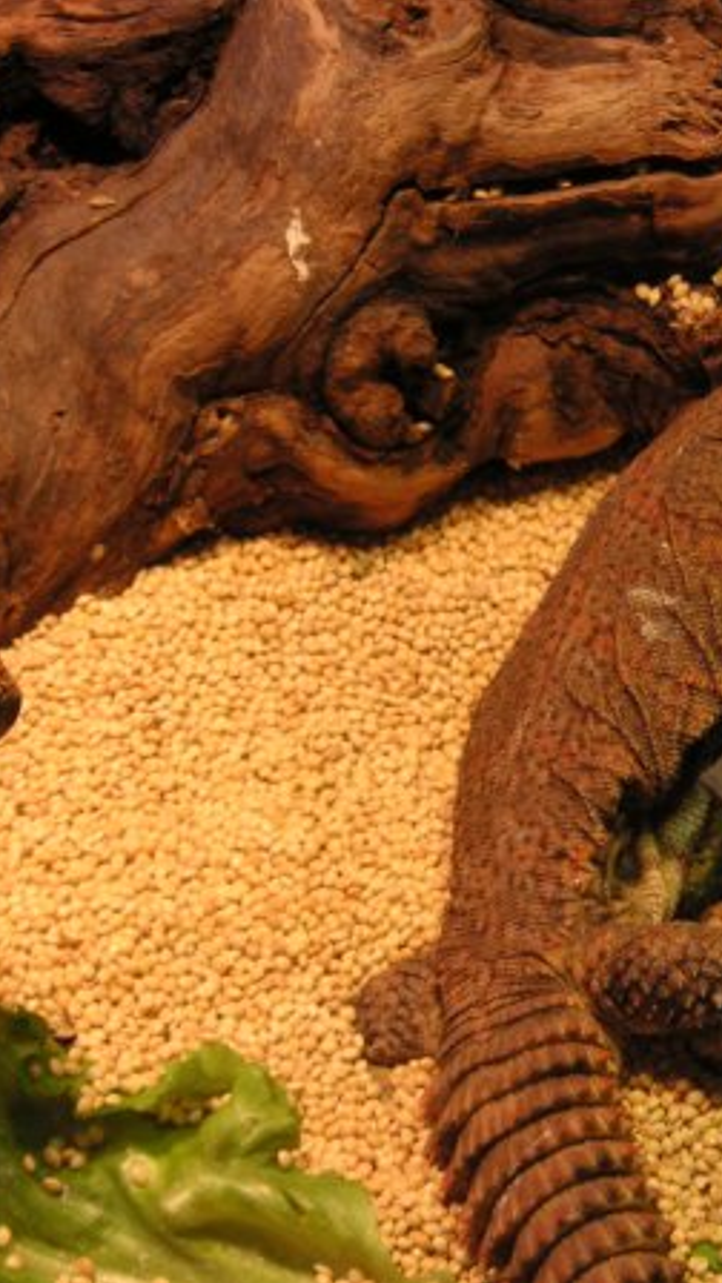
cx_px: 825
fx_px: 4322
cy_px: 642
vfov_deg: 16.9
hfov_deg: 9.4
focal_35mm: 127
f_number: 4.7
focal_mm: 14.4
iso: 80
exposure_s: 1/90
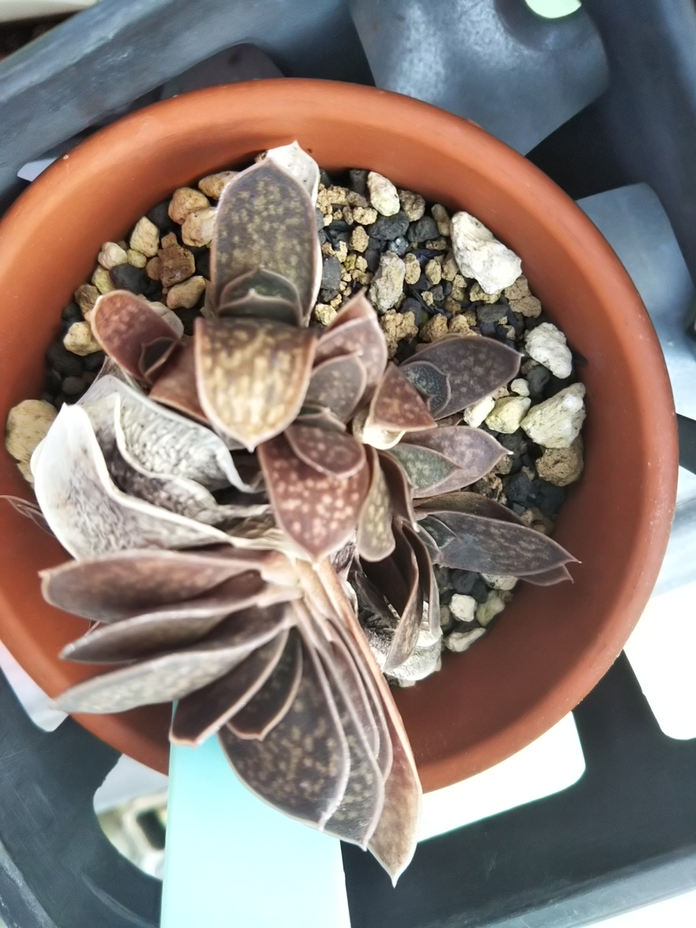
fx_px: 804
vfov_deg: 60.0
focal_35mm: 30
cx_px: 348
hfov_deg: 46.8
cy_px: 464
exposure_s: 1/30
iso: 64
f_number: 2.2
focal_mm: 4
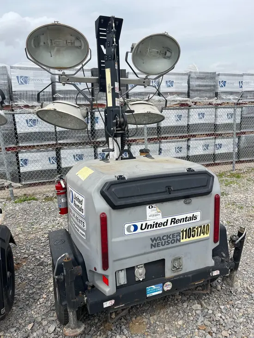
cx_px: 127
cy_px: 169
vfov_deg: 67.3
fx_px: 254
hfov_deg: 53.1
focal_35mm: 26
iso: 50
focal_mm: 5.1
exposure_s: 1/2755
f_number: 1.6
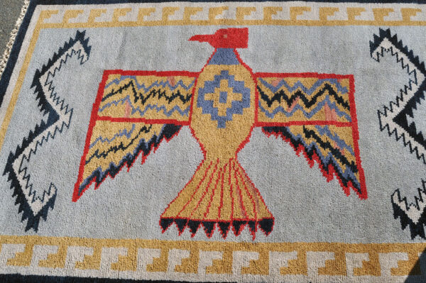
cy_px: 142
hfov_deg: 57.3
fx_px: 390
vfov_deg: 39.9
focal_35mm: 33
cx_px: 213
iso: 200
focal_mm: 22
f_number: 10
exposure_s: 1/400
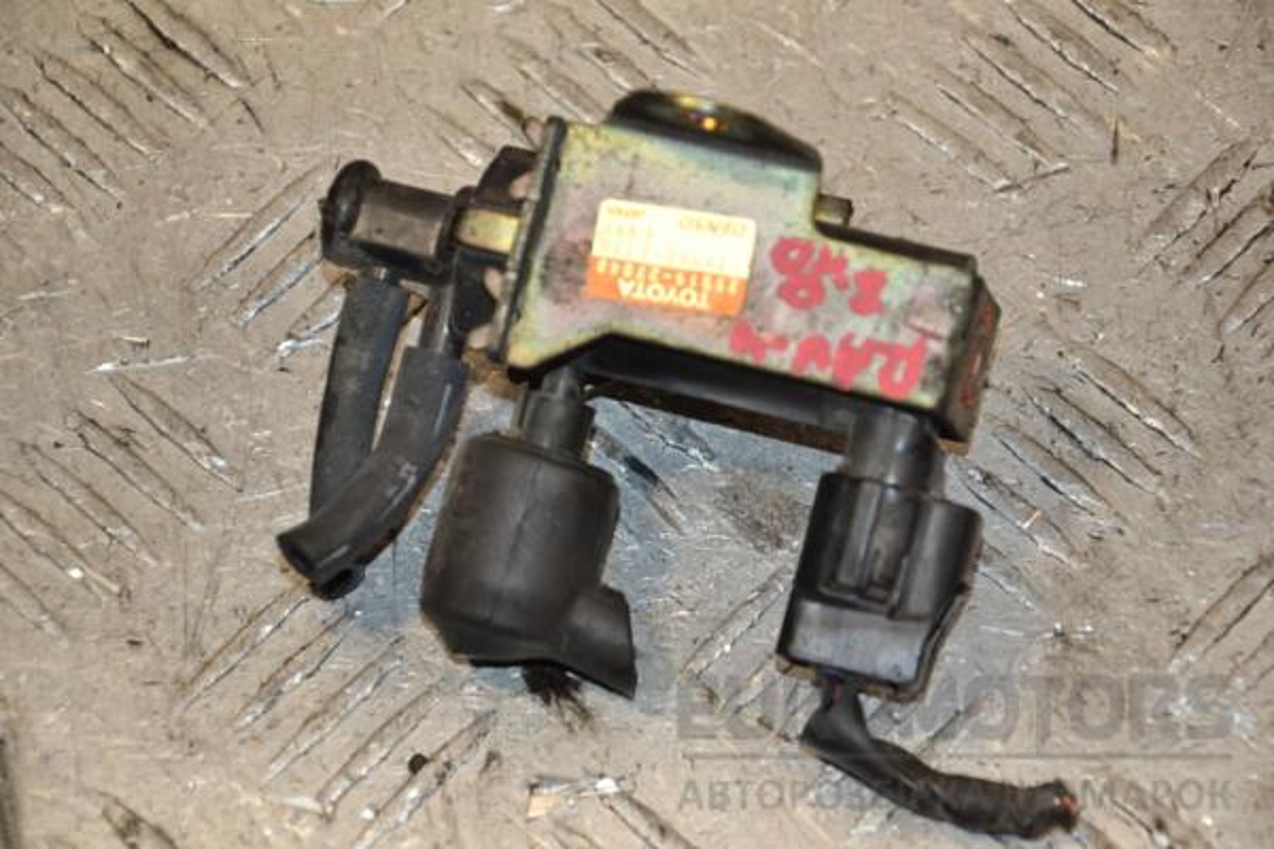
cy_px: 424
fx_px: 5573
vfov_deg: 8.7
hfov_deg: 13.0
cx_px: 637
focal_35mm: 158
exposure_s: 1/200
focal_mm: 105
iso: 800
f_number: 6.3
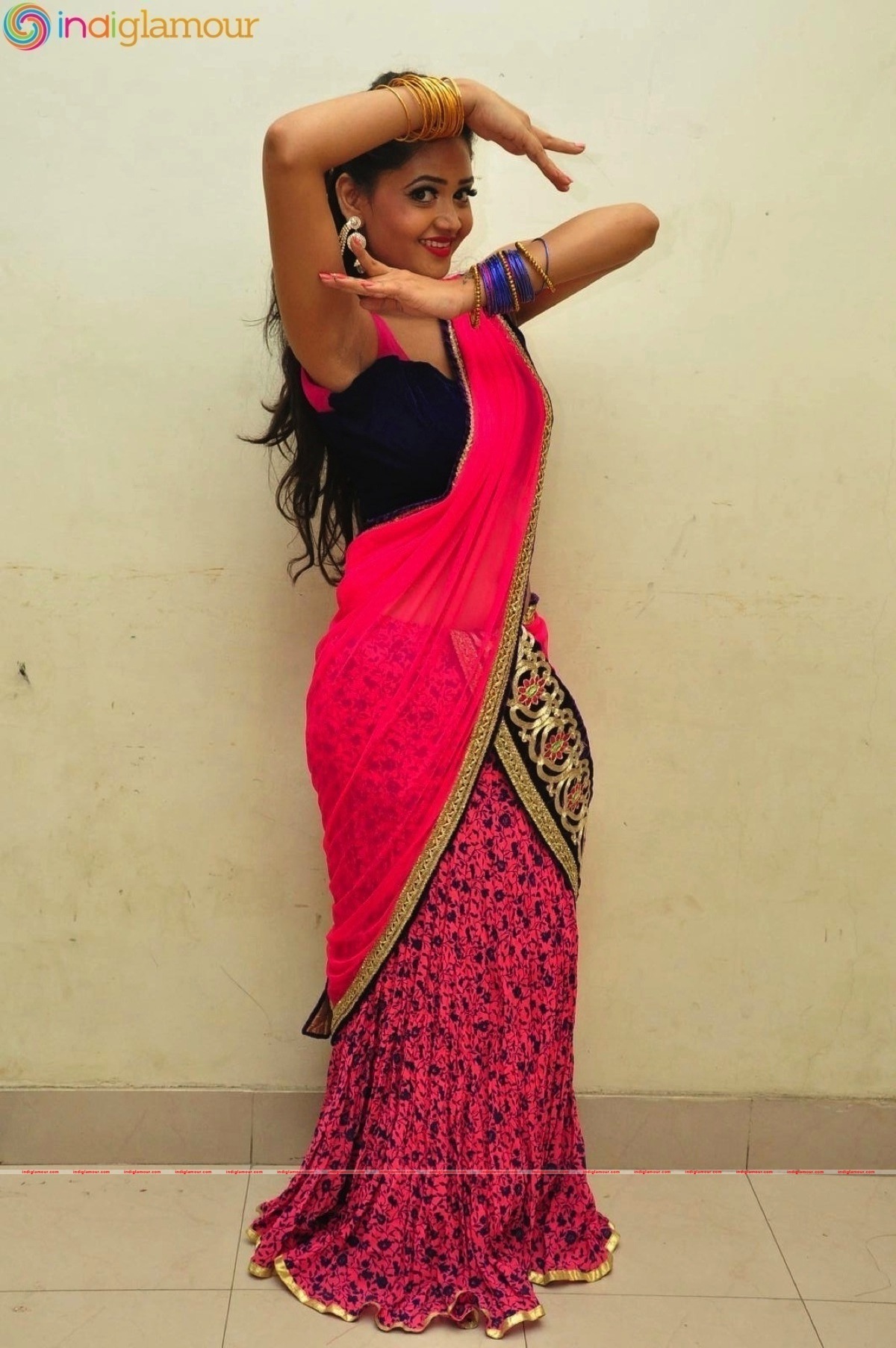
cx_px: 448
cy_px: 674
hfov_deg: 29.8
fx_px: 1684
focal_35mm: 45
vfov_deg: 43.6
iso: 1600
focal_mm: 30
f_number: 7.1
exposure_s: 1/125
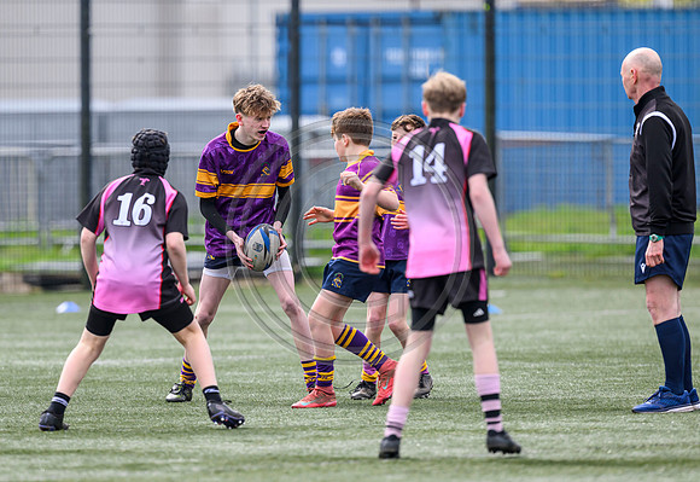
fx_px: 10151
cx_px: 250
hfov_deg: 3.9
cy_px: 233
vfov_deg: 2.7
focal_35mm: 517
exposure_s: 1/2500
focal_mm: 400
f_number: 3.5
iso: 500
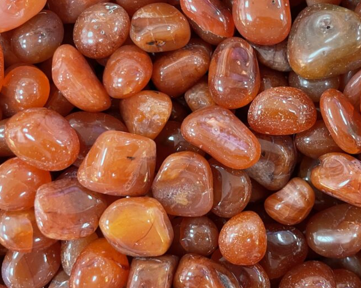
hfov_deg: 45.3
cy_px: 139
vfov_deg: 37.3
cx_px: 229
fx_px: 427
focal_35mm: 40
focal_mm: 4.2
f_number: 1.6
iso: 400
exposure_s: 1/33
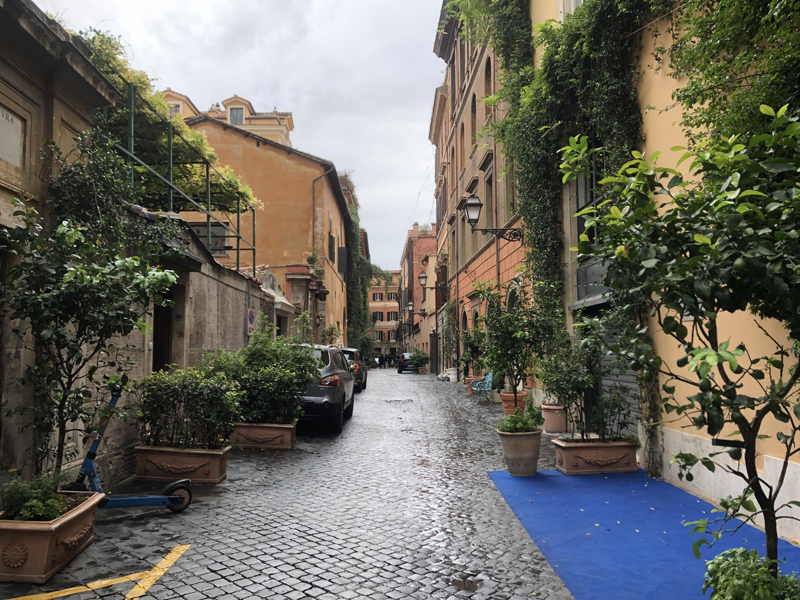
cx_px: 400
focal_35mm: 28
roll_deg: +1.3
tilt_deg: +5.0
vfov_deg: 49.7
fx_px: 647
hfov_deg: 63.4
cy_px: 300
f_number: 1.8
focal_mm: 4
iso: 20
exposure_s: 1/302
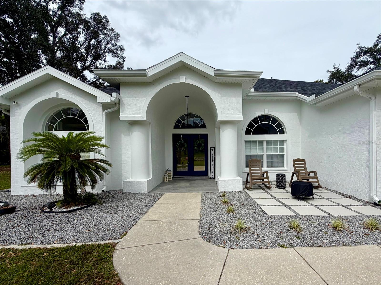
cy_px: 142
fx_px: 154
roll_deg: -0.9
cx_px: 190
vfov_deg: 85.7
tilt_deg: -1.5
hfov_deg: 102.1
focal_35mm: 14
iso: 20
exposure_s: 1/1211
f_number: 2.2
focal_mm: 2.22
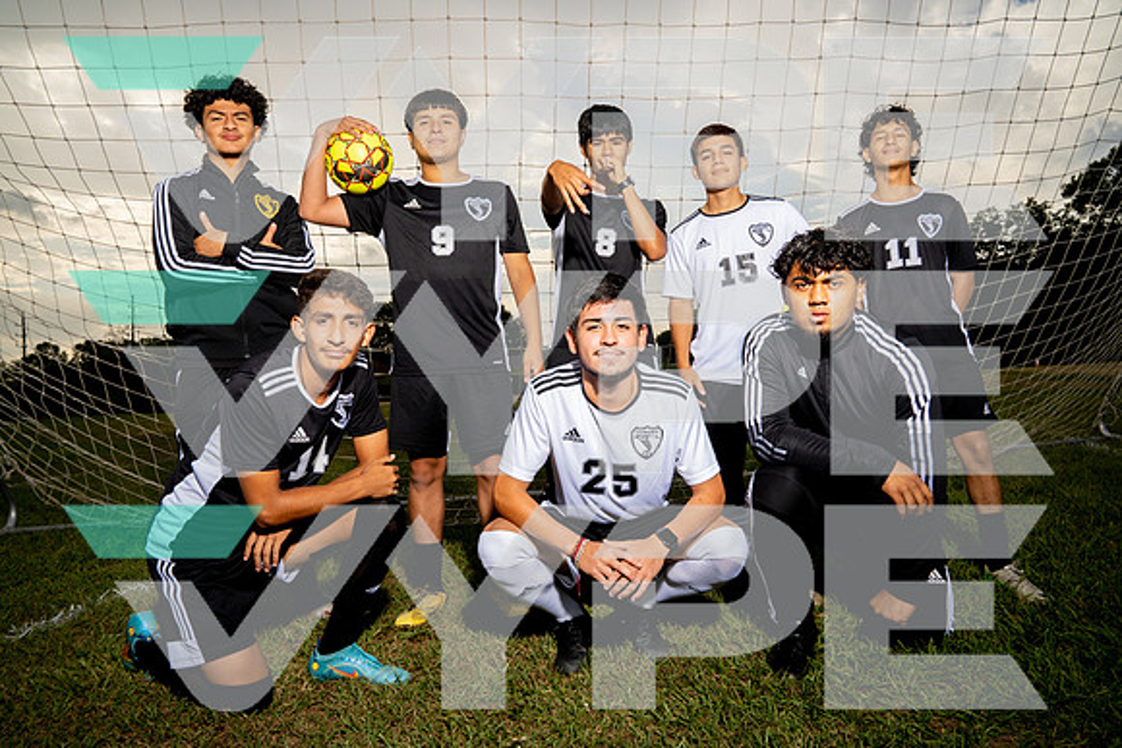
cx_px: 561
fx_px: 748
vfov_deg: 53.2
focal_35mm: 24
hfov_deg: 73.7
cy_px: 374
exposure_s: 1/250
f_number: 10
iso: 160
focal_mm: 24
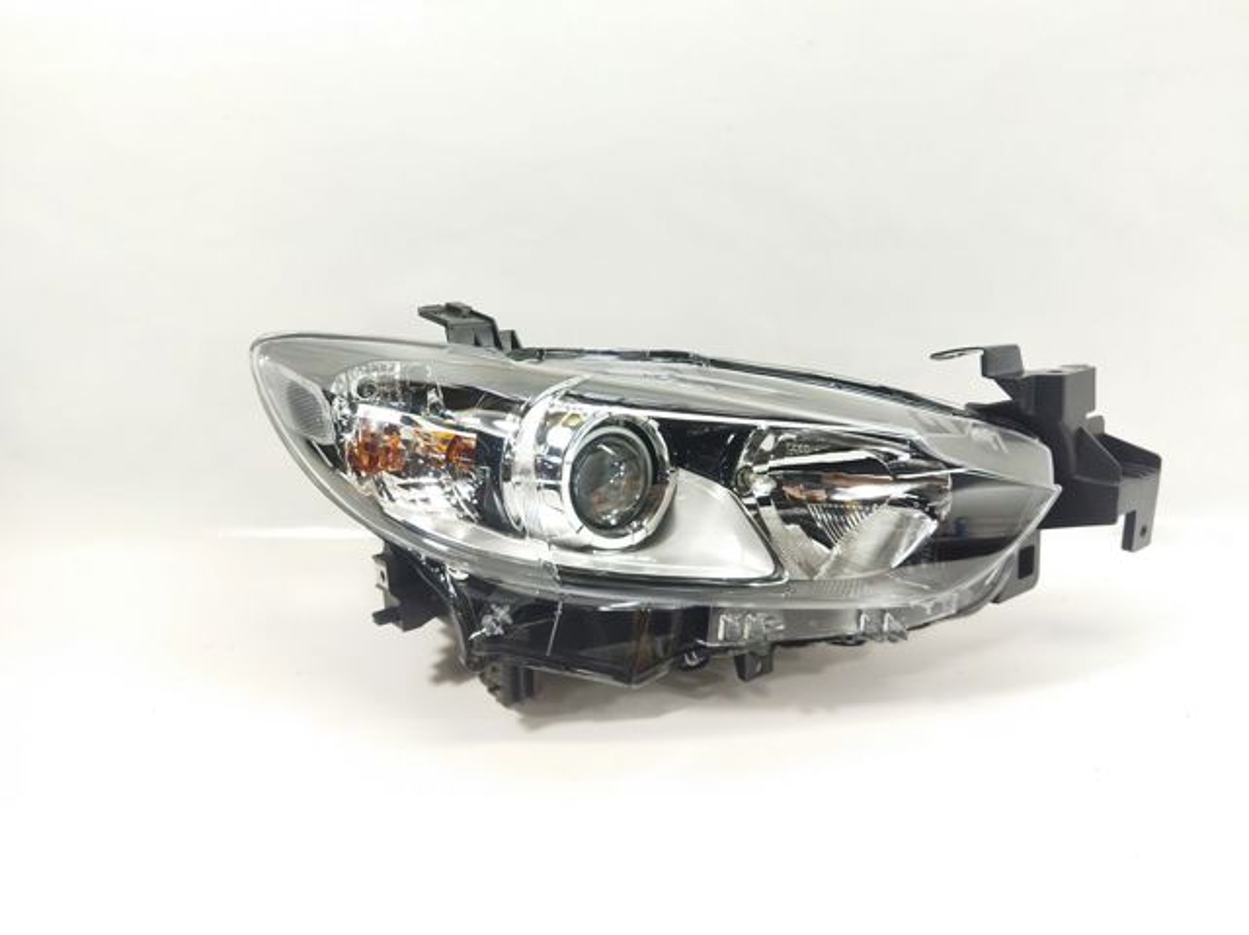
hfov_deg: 65.4
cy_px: 468
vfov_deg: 51.3
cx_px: 624
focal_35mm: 27
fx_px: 973
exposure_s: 1/100
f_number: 1.79
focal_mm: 4.71
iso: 189
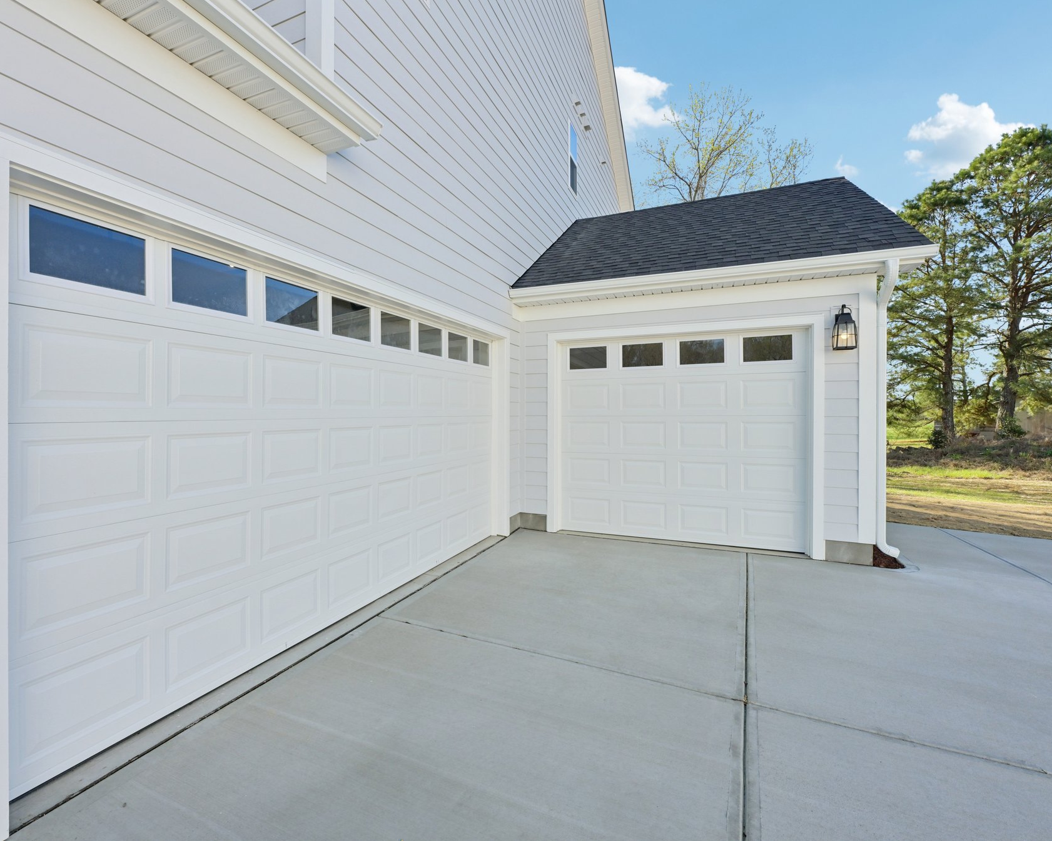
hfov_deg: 92.7
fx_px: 498
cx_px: 467
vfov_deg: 80.4
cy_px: 415
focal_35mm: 16
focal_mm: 14
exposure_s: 1/320
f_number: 8
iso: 100
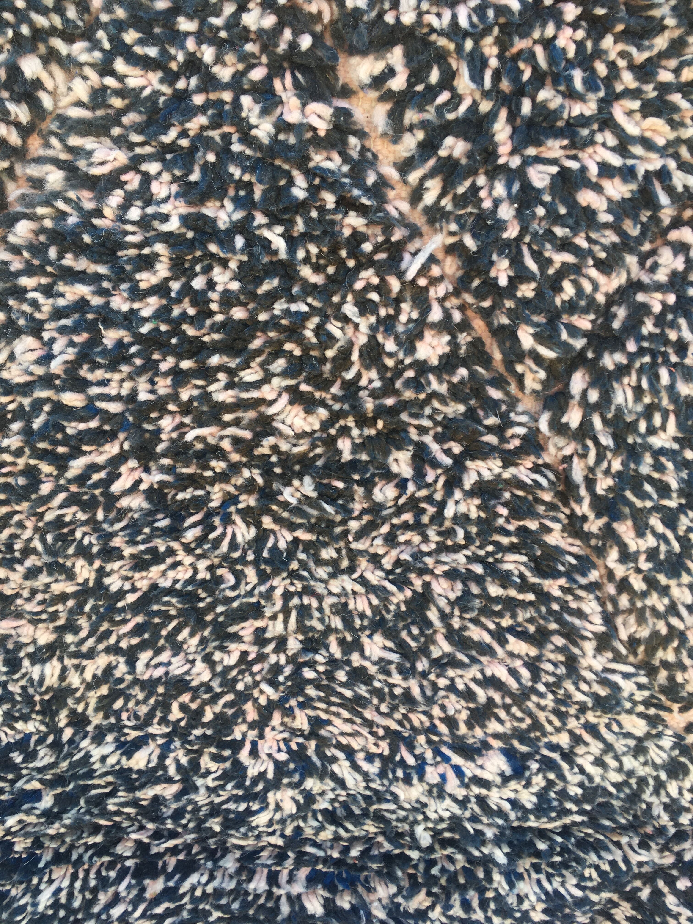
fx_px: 774
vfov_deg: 61.7
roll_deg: +1.3
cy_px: 462
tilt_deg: -19.1
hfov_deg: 48.2
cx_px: 346
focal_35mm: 29
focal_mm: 4.15
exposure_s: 1/187
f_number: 2.2
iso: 25
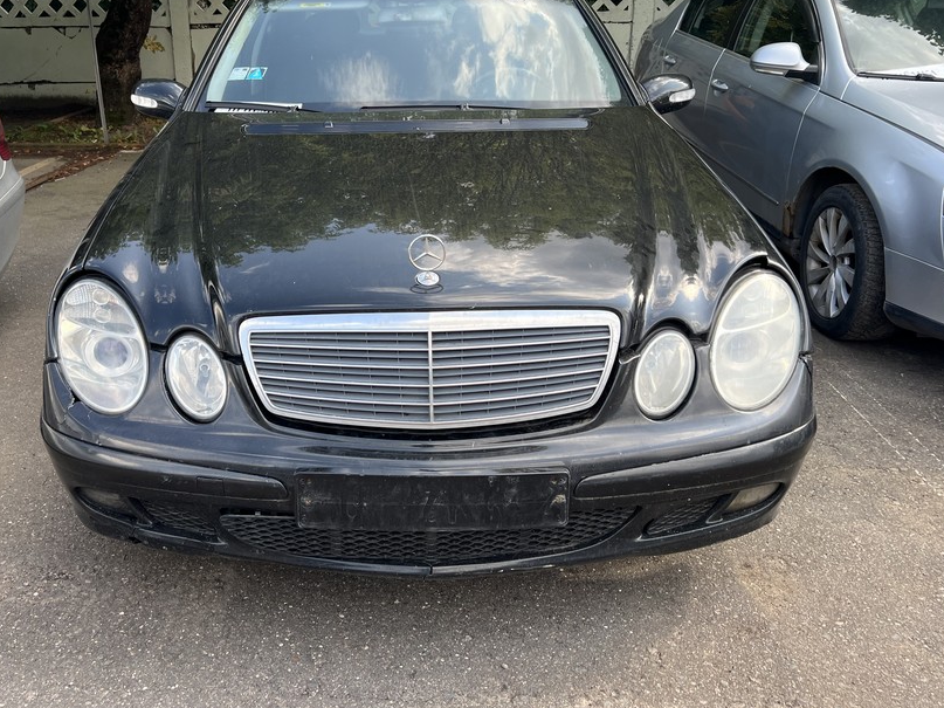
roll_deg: +0.3
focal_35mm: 33
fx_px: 900
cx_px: 399
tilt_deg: -16.9
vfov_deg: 42.7
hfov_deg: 55.1
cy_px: 275
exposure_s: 1/597
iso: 50
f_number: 1.5
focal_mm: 5.7
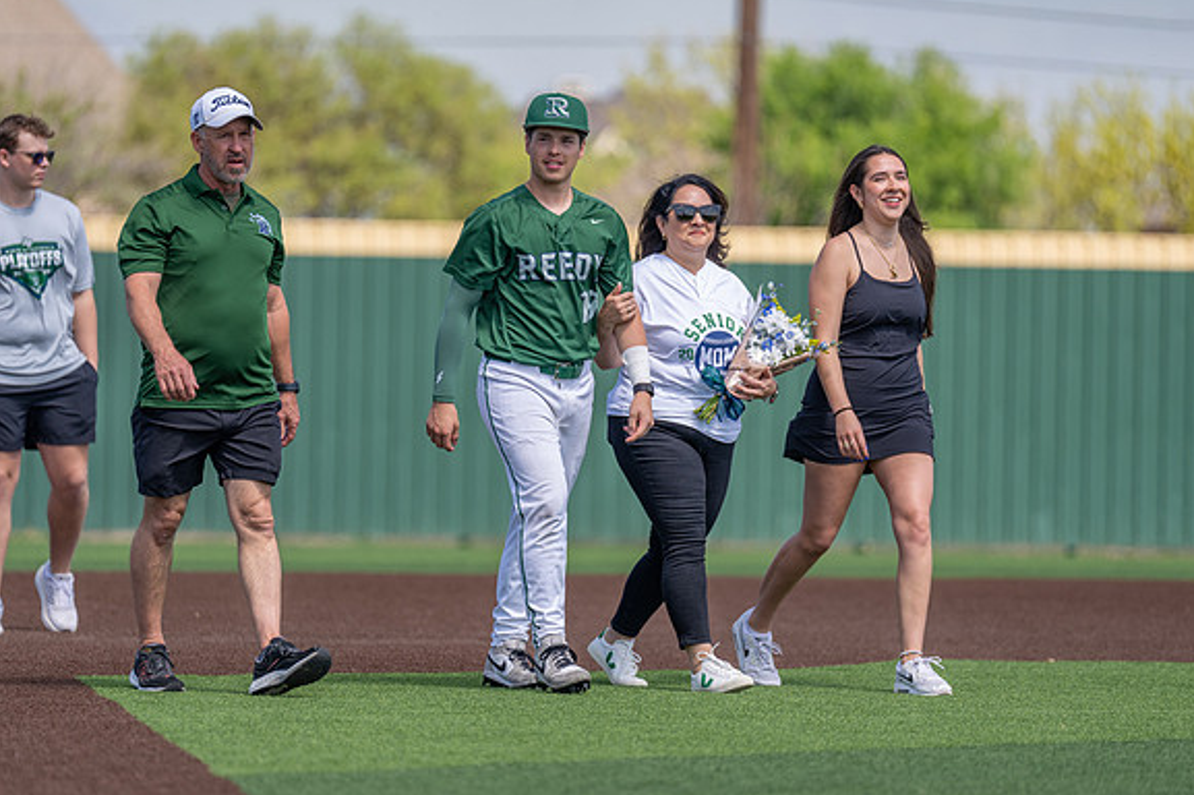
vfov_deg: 5.7
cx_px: 581
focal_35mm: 239
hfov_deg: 8.6
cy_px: 404
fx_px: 7922
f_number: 2.8
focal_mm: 200
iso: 100
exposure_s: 1/1250
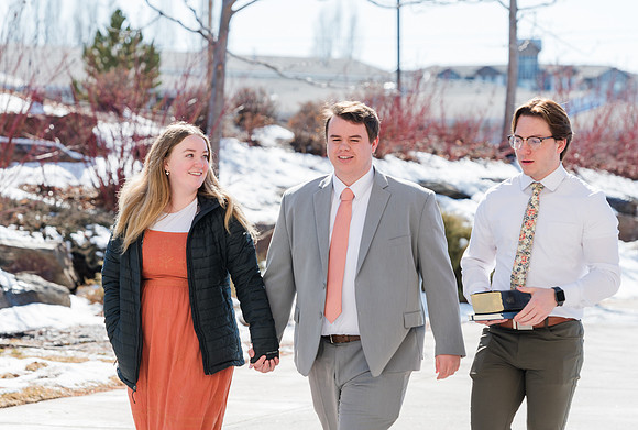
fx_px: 2979
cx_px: 260
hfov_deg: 12.2
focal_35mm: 168
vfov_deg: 8.3
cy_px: 203
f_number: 5.6
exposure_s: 1/400
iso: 100
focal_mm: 140
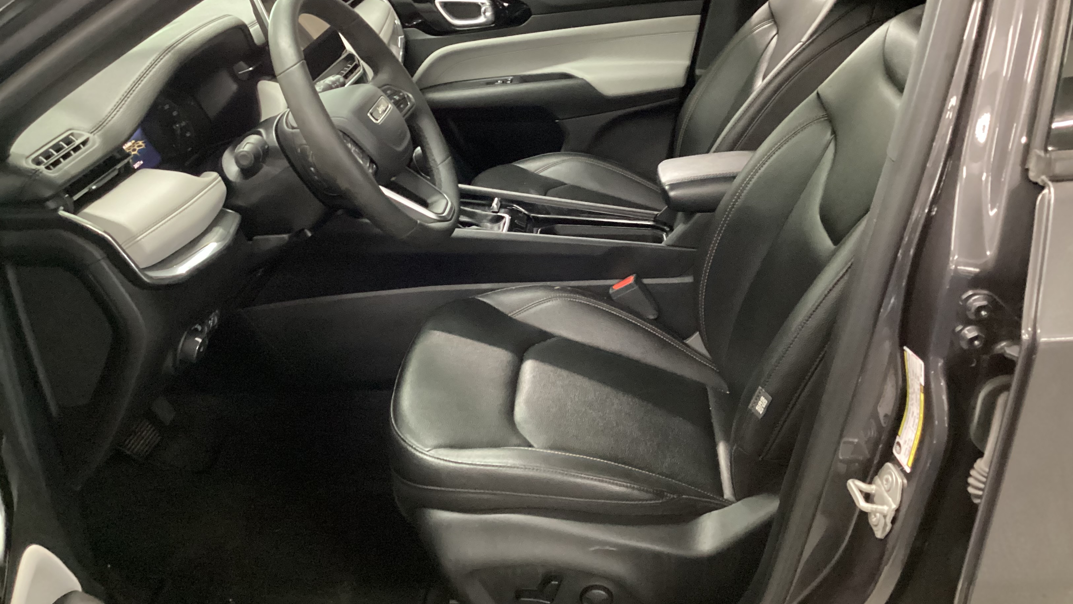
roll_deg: +1.2
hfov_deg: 58.0
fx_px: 967
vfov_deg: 34.5
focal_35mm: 34
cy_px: 239
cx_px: 539
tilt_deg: -24.6
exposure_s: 1/24
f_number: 2.4
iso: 800
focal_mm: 3.3
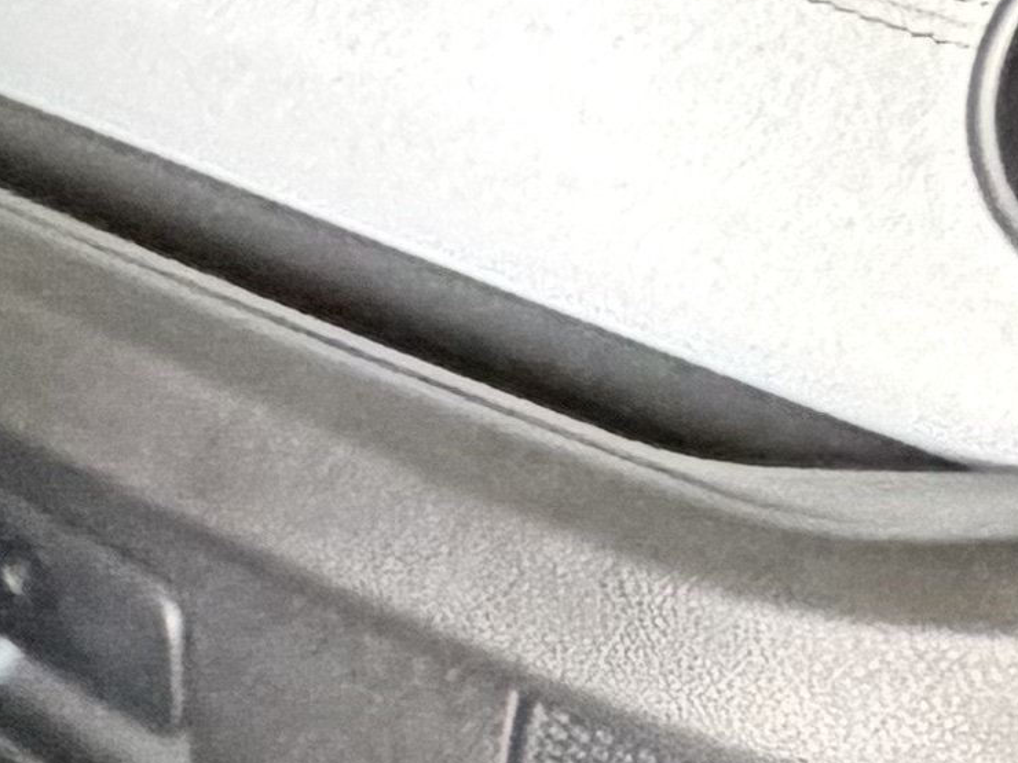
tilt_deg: -29.0
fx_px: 3176
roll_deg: -1.8
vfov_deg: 13.6
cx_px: -1311
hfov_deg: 13.8
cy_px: 681
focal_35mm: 108
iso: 1250
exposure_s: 1/40
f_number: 2.2
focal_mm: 2.22
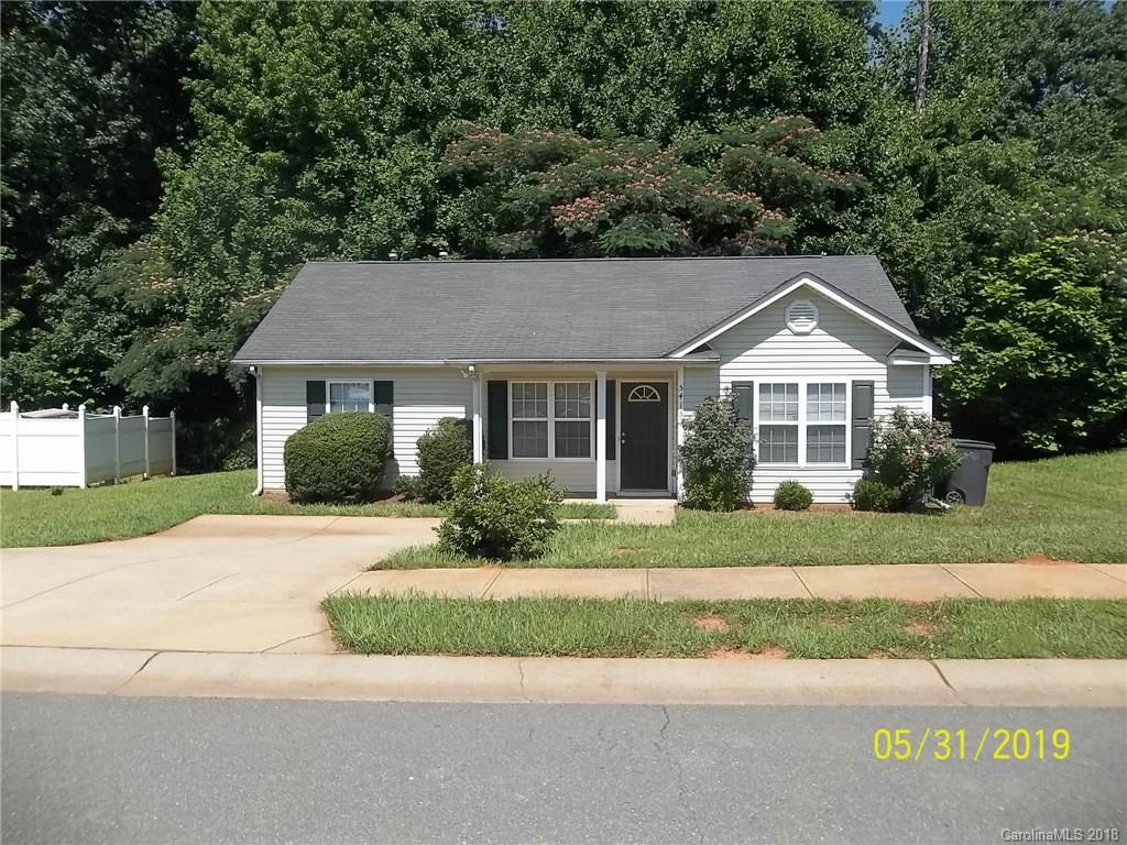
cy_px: 422
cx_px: 564
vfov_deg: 51.4
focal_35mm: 27
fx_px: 879
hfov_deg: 65.3
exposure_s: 1/200
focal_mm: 4.9
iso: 80
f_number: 8.9
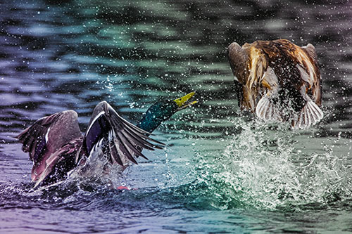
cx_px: 176
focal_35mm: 1200
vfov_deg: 1.1
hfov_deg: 1.7
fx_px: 11729
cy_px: 117
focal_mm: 1200
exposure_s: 1/3200
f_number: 13
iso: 2000
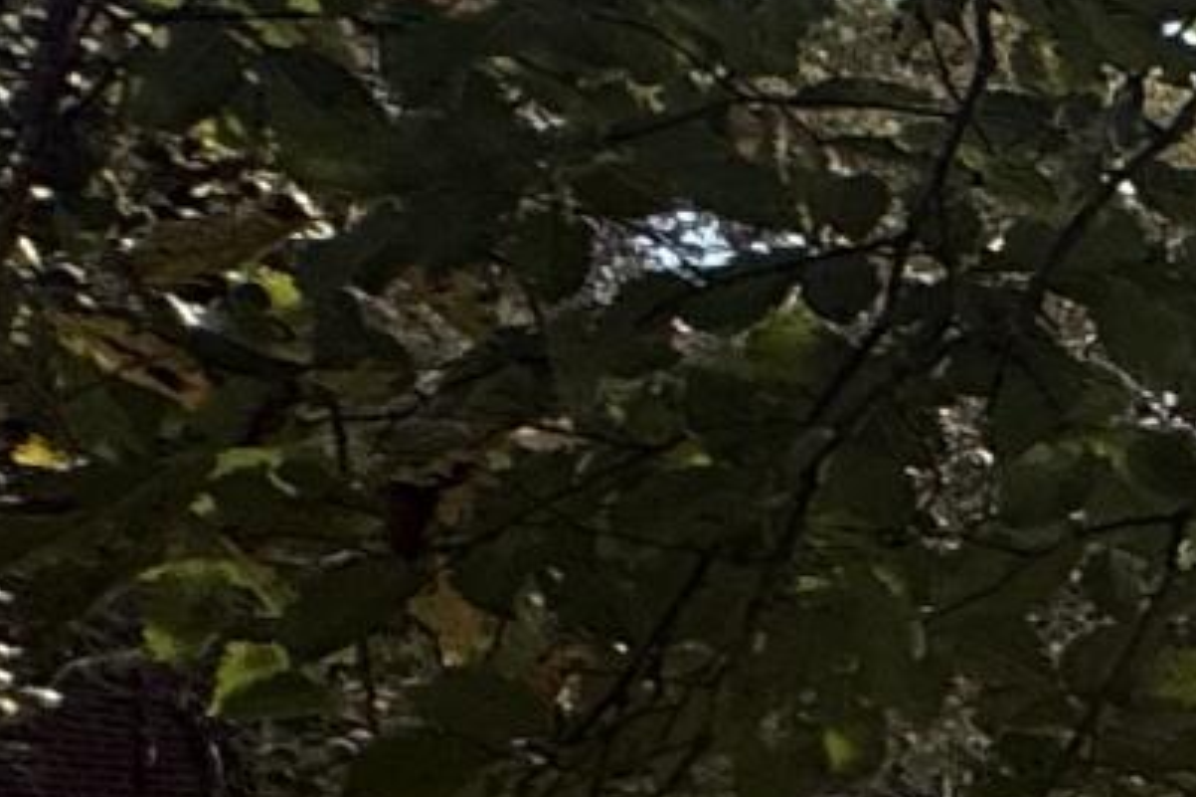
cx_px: 3982
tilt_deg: +2.4
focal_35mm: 109
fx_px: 3620
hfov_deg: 10.1
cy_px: 1090
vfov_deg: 12.1
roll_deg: -0.4
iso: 64
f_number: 2.2
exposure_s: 1/1125
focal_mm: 2.22
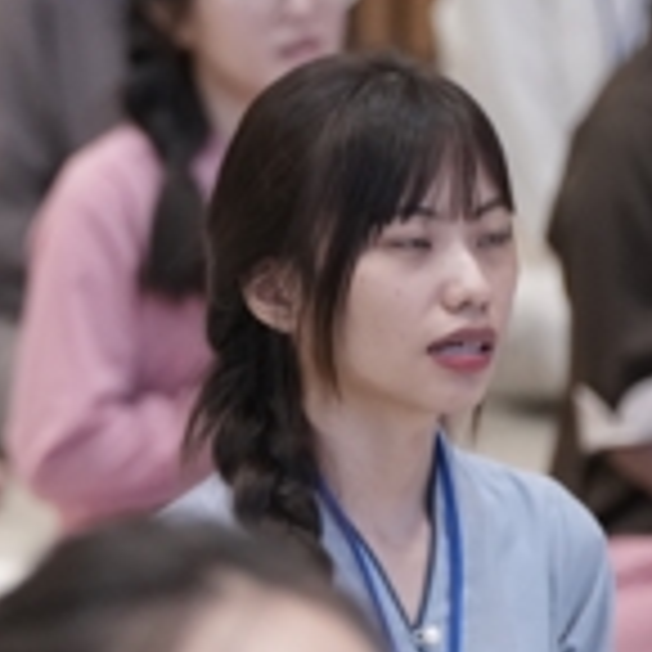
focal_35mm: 392
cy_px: 627
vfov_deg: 4.5
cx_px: -441
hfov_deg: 4.4
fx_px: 8353
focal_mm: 103
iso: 3200
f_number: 2.8
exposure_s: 1/250
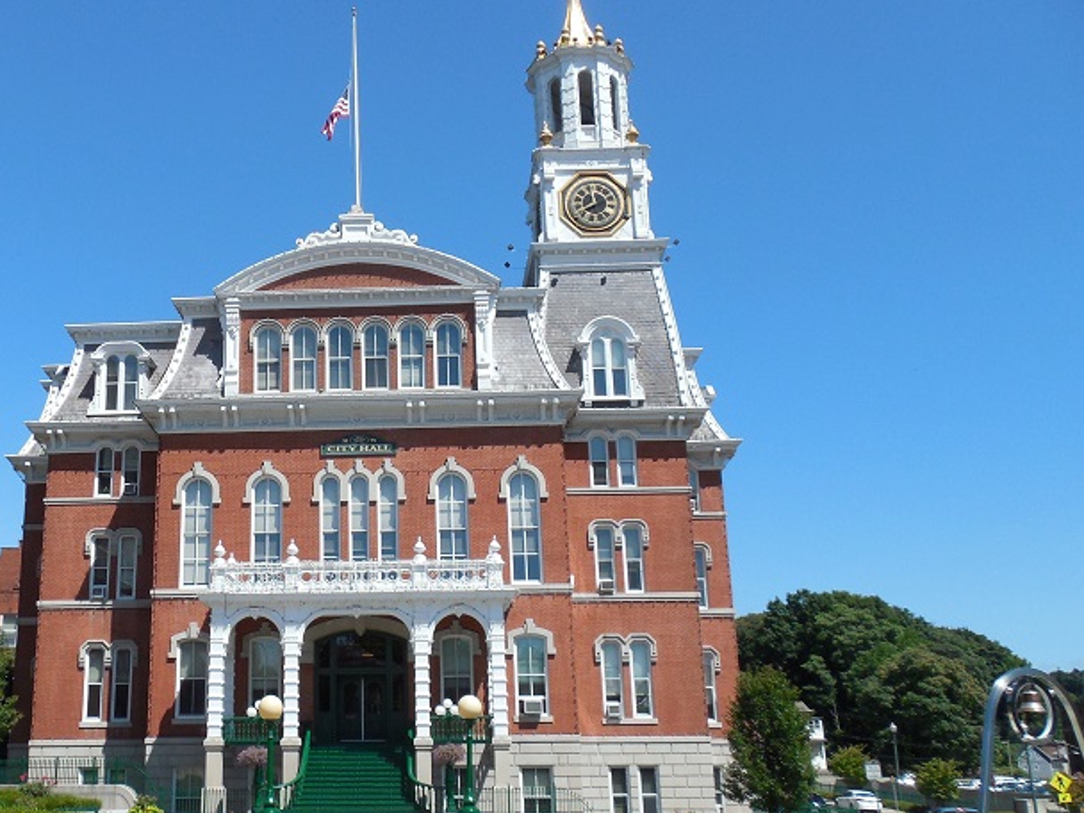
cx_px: 346
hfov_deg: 49.1
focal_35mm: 37
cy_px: 432
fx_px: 1159
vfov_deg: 38.6
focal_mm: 4.5
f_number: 3.3
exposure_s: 1/1600
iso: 125
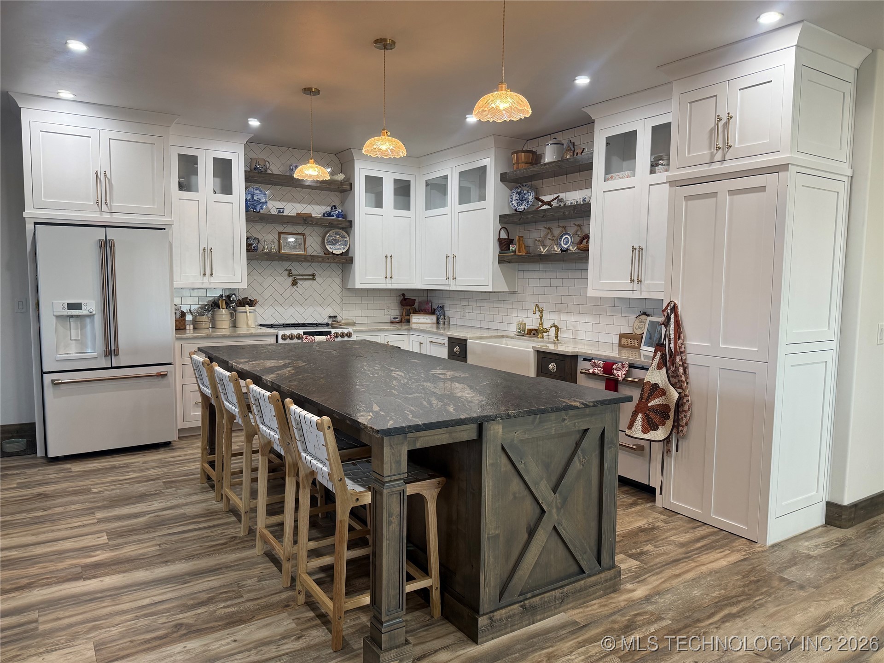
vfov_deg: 56.8
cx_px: 442
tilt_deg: -4.6
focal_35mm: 24
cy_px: 332
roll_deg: -1.3
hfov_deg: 71.6
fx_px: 613
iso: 160
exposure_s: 1/120
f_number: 1.78
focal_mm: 6.76
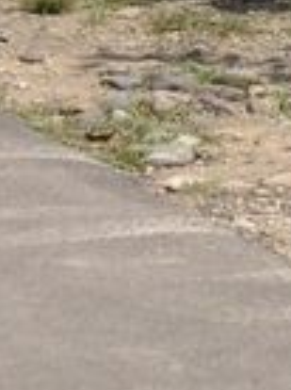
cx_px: 1079
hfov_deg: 4.5
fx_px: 3429
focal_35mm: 305
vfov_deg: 6.0
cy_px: -825
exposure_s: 1/1453
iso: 50
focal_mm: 4.28
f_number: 2.4
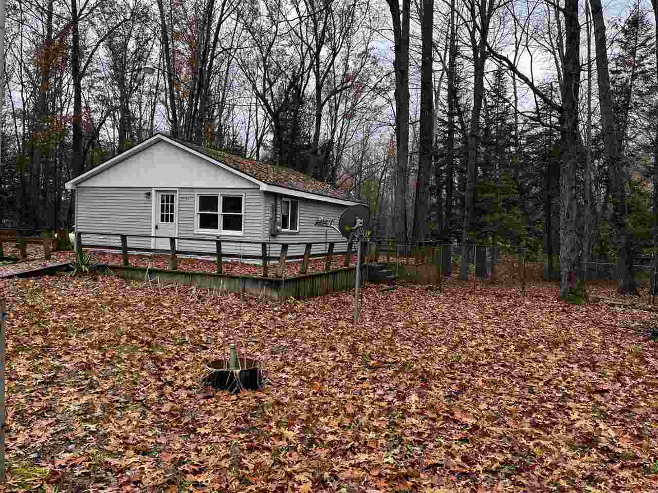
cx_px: 329
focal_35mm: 26
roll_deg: -2.4
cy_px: 246
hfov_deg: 67.3
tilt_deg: -1.4
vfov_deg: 53.1
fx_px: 494
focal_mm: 5.1
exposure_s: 1/433
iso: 50
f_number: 1.6
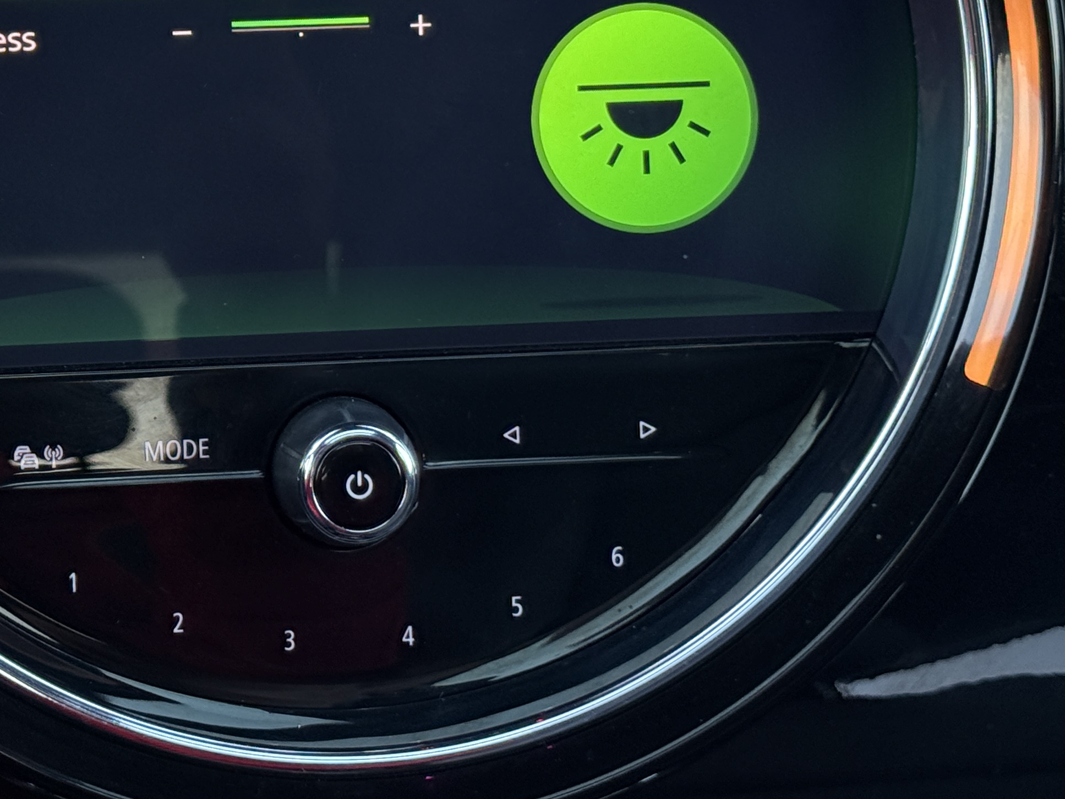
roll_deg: -0.4
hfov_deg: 19.4
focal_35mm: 100
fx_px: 3077
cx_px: 212
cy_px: 25
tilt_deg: -13.9
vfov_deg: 14.6
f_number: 1.78
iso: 250
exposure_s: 1/92
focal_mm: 6.76
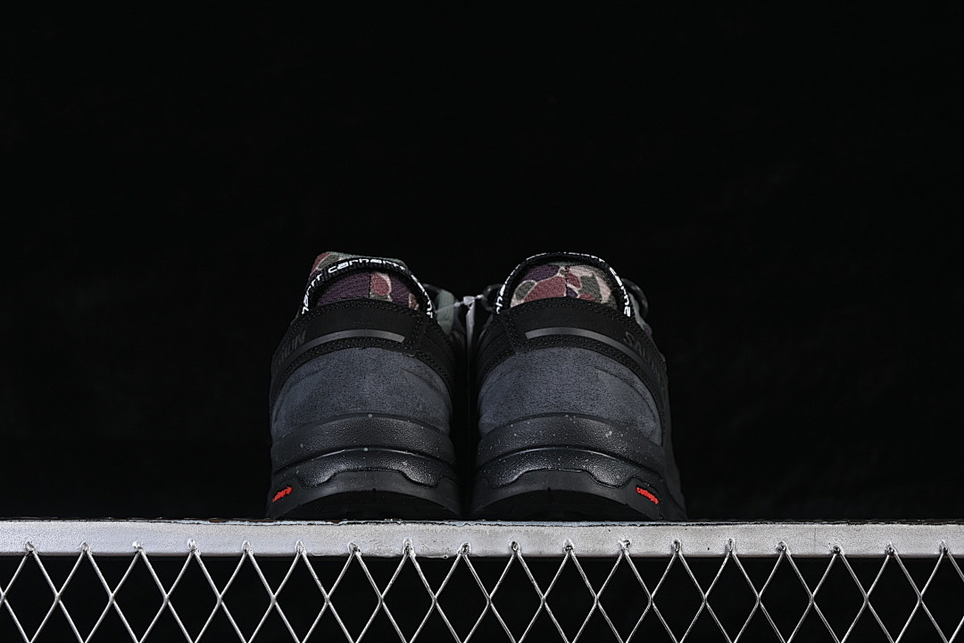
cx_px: 482
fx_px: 2008
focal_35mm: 75
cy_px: 322
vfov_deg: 18.2
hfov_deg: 27.0
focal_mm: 50
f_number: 6.3
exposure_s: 1/60
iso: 160
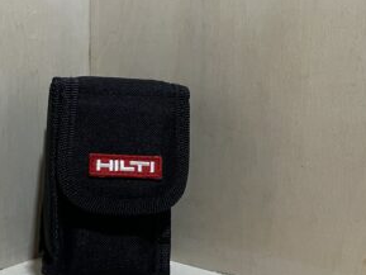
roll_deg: -0.6
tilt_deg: -4.7
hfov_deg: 35.1
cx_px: 114
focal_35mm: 54
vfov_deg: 27.0
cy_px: 118
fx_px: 571
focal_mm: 5.7
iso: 160
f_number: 1.5
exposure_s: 1/60
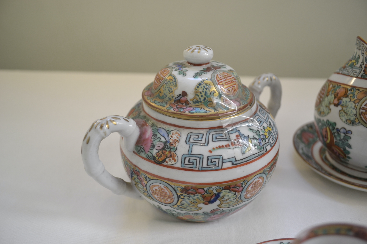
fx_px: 275
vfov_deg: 47.9
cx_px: 184
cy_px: 122
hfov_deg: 67.4
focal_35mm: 27
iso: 400
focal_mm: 18
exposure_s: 1/100
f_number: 5
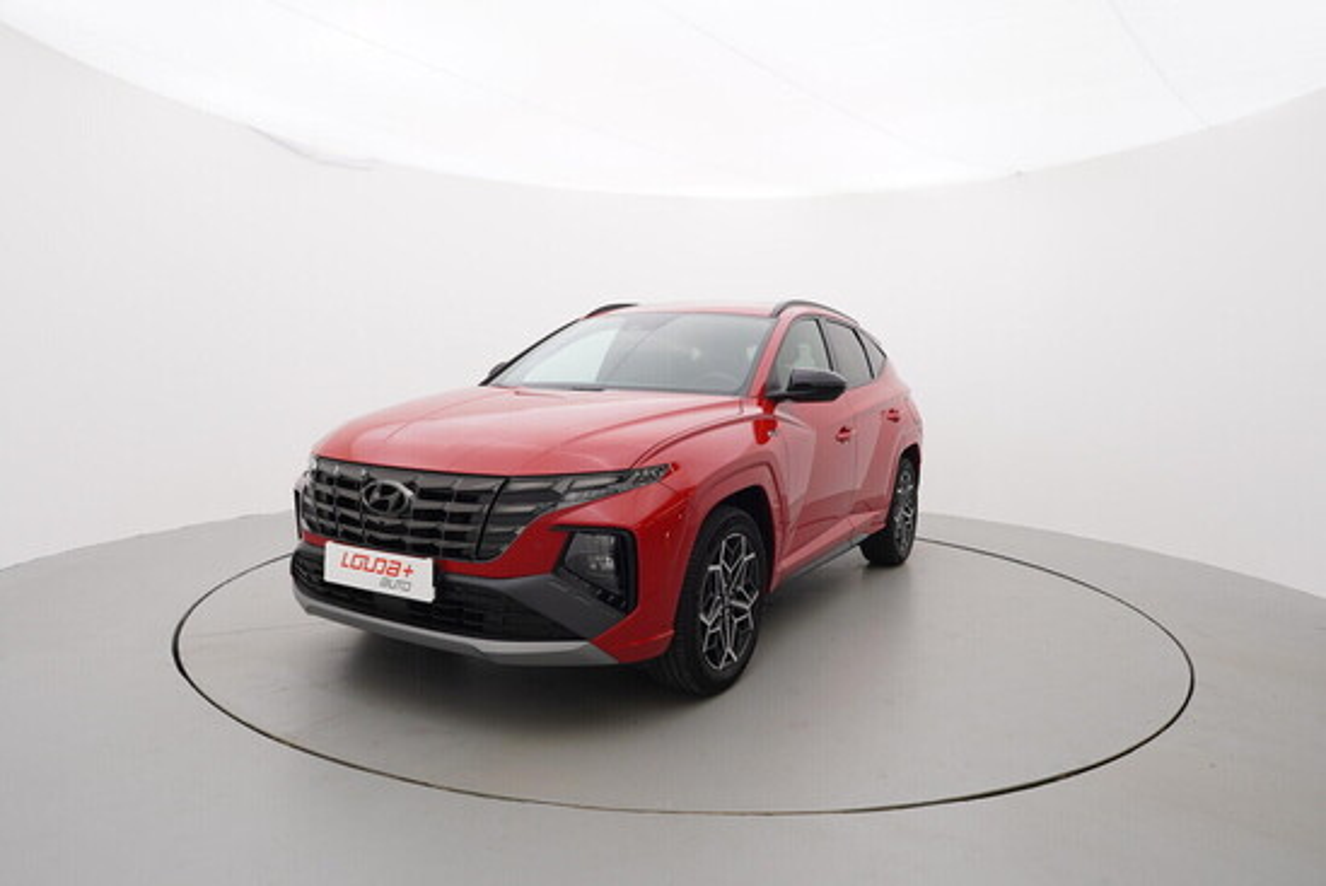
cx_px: 663
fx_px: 829
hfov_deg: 77.3
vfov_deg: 56.2
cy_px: 443
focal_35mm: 22
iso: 200
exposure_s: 1/80
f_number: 5.6
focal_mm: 15
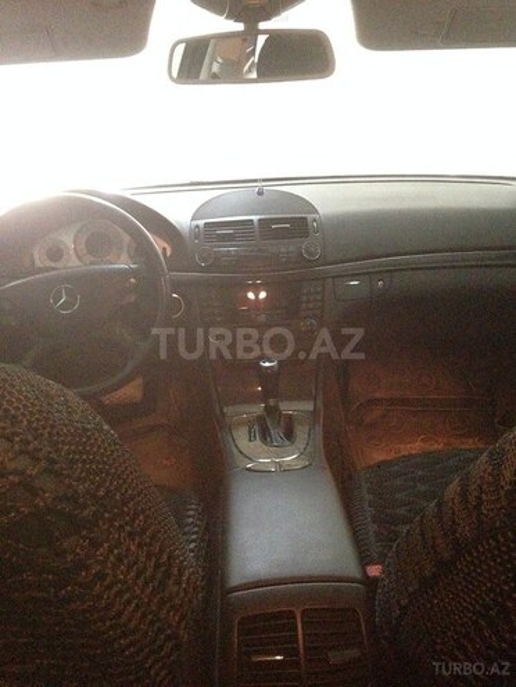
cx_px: 258
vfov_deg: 55.4
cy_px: 344
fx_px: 656
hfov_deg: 42.9
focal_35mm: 33
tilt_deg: -13.1
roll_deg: +0.8
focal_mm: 4.12
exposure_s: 1/17
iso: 1600
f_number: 2.4
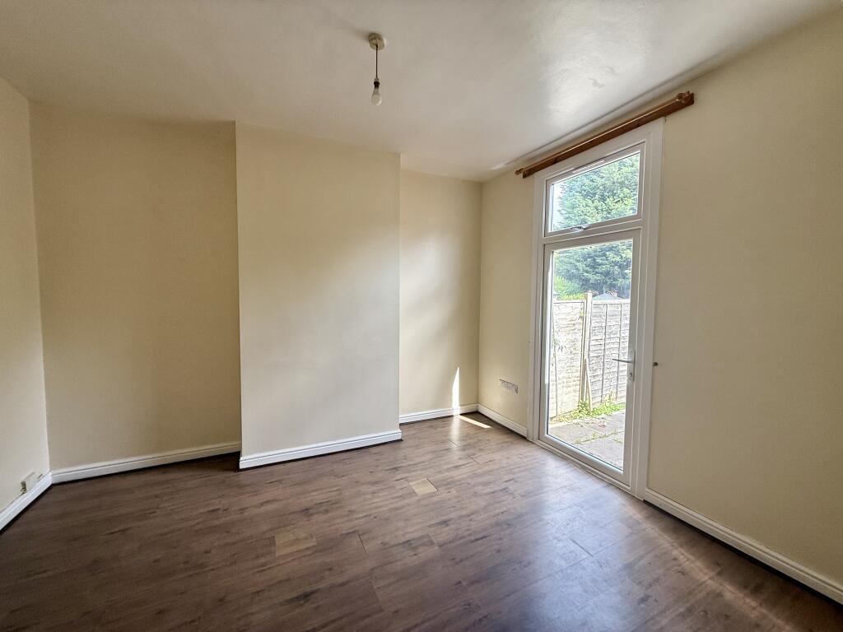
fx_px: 341
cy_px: 316
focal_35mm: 14
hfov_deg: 102.1
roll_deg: -0.8
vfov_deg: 85.7
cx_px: 422
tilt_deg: -3.0
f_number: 2.2
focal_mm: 2.22
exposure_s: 1/156
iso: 64
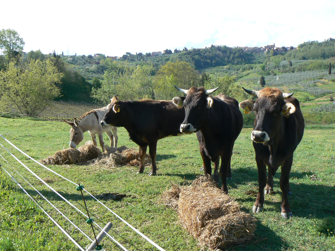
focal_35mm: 36
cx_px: 168
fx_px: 348
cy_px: 126
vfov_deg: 39.7
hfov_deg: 51.4
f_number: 5.6
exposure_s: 1/250
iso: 80
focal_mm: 6
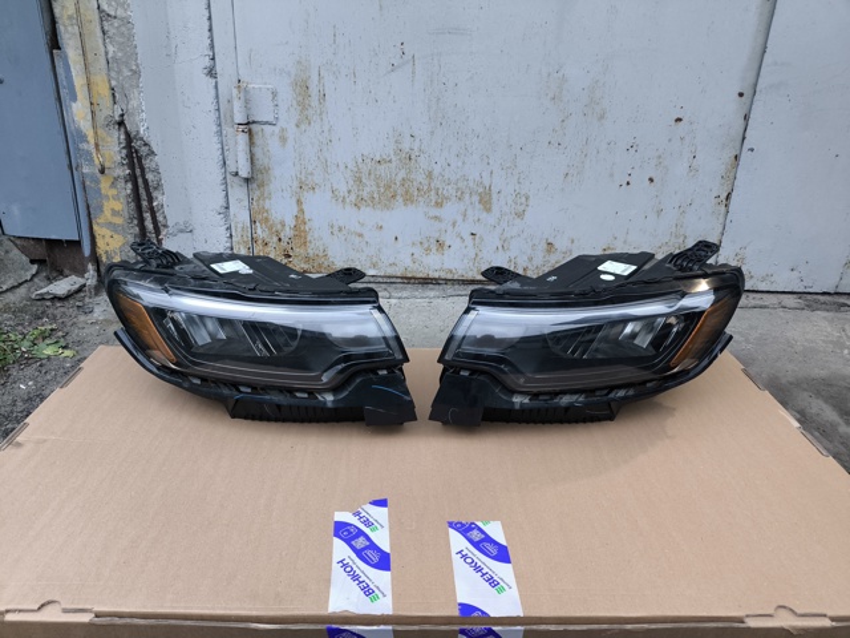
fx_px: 614
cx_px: 425
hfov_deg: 69.4
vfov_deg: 54.9
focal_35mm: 25
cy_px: 319
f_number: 1.7
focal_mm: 4.71
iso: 500
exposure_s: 1/33.3
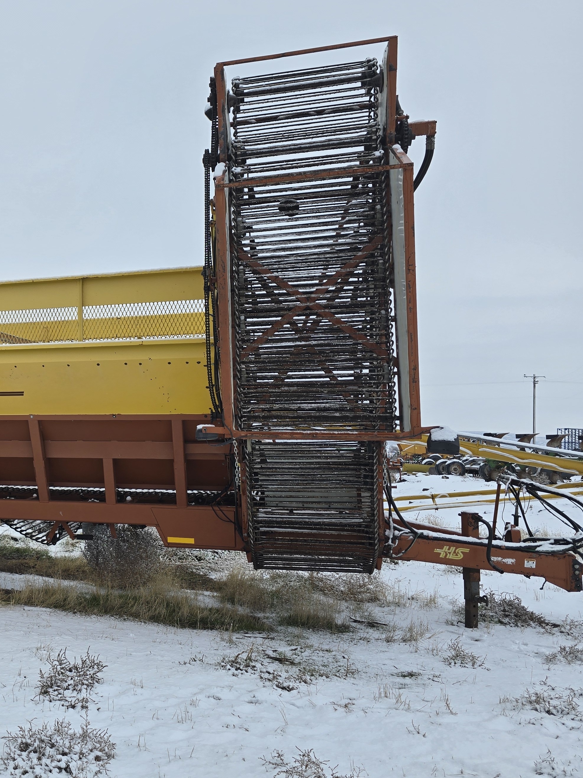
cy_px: 368
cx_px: -5
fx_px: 786
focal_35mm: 35
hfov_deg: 36.4
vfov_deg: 52.6
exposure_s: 1/736
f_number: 1.7
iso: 12
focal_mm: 6.3
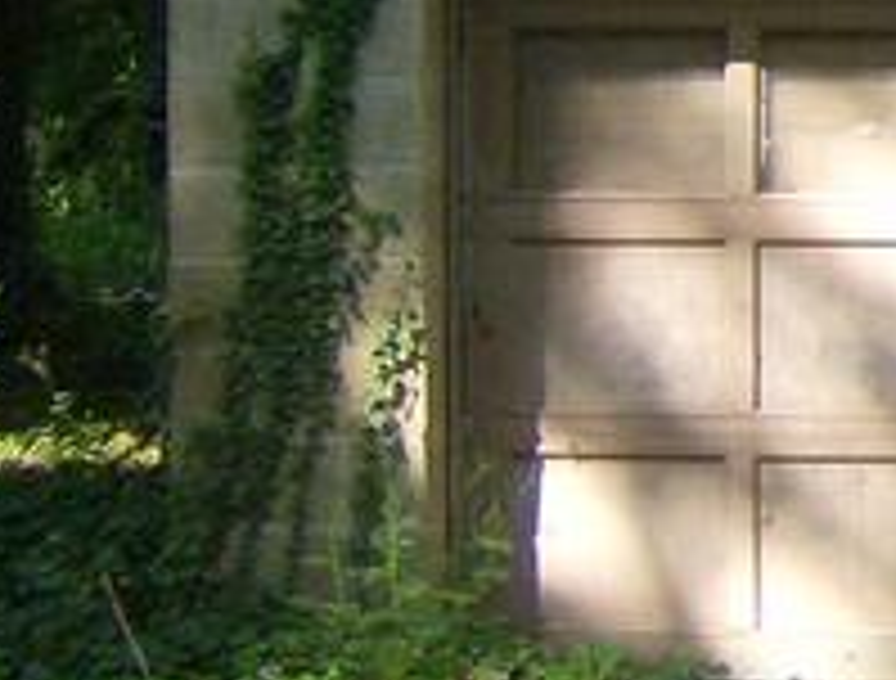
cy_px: -54
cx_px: 1697
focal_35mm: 185
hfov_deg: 10.0
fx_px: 4809
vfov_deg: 8.0
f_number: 2.8
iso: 100
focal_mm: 6
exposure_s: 1/108
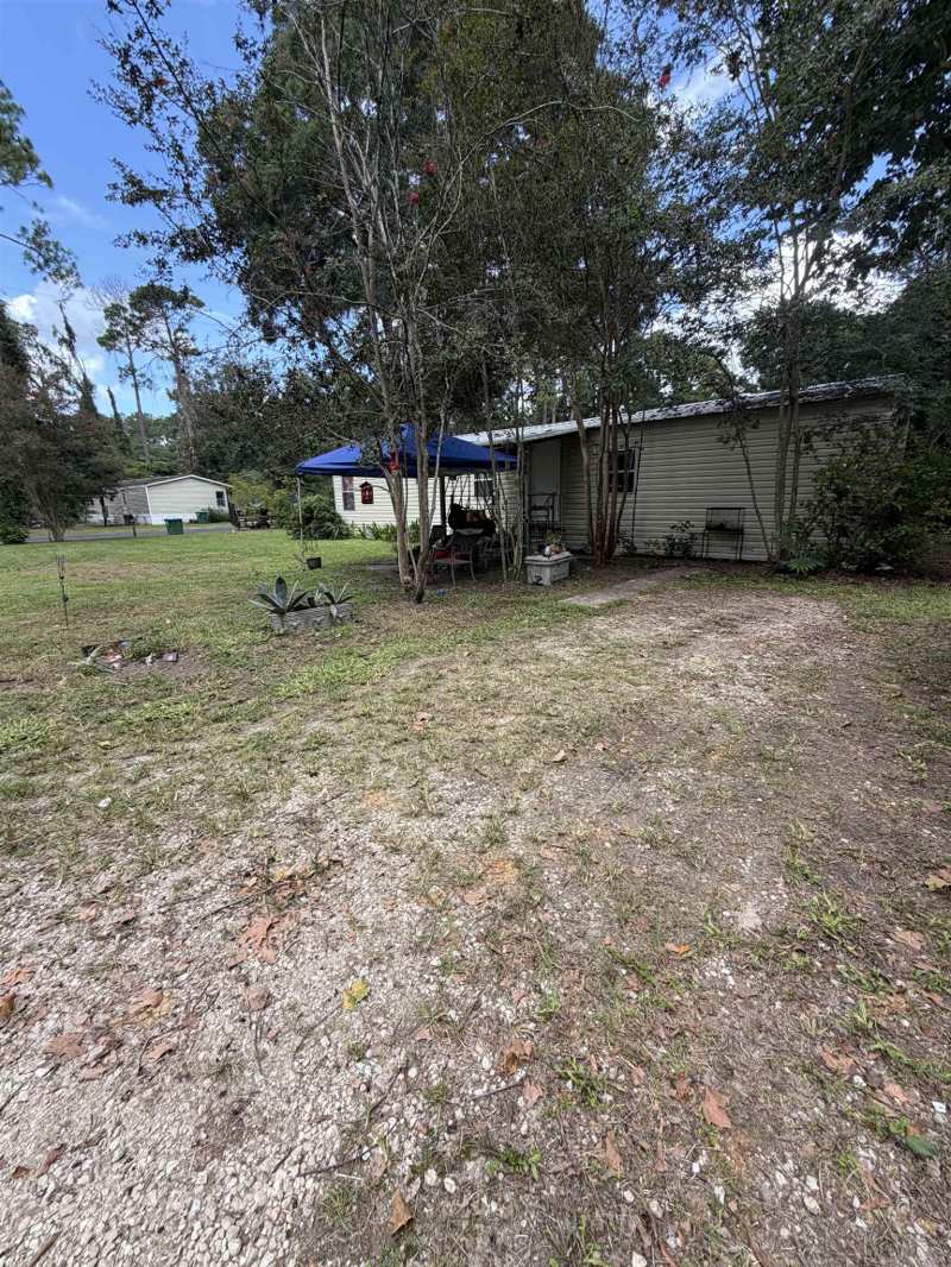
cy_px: 634
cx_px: 476
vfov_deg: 102.1
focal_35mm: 14
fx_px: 513
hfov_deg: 85.7
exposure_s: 1/502
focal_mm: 2.22
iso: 64
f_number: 2.2
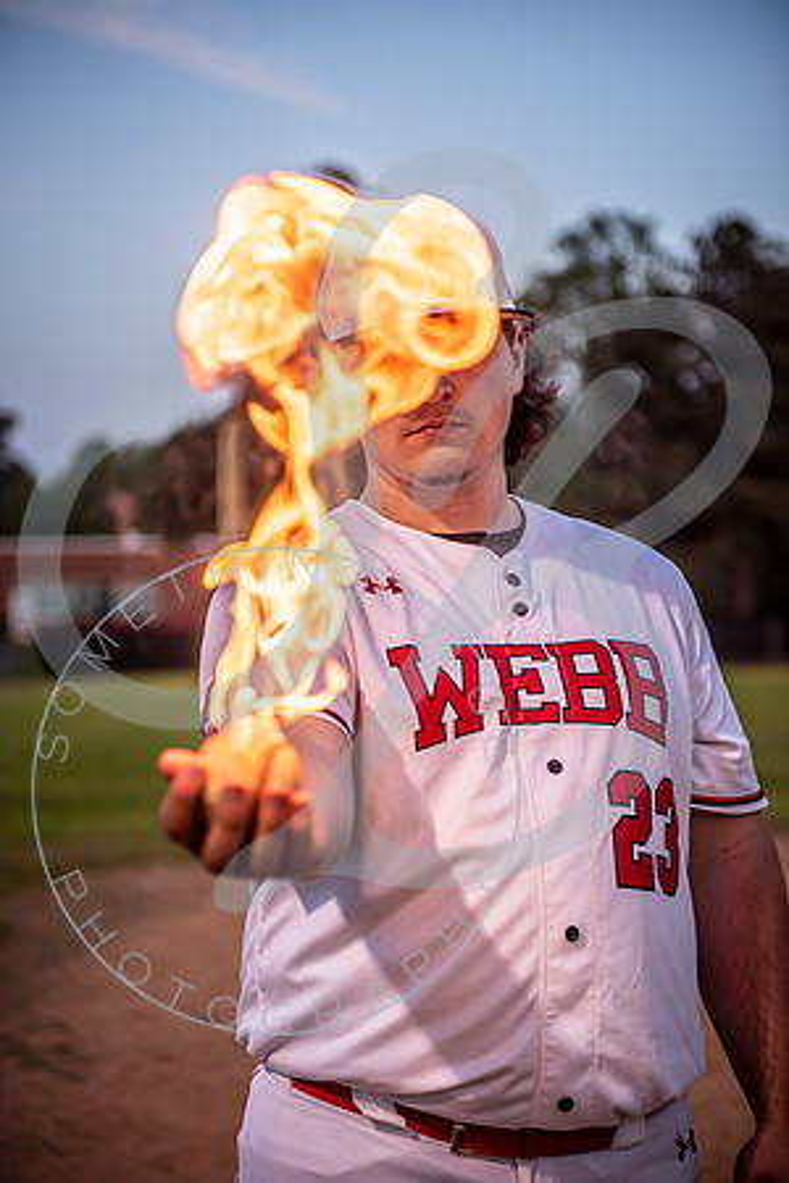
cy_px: 592
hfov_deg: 19.5
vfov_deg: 28.8
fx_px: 2301
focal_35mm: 70
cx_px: 394
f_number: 2.8
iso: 100
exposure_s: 1/800
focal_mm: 70
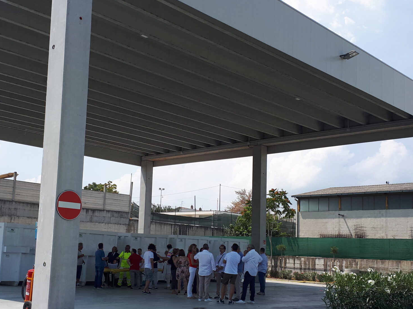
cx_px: 200
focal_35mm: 47
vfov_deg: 30.8
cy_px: 176
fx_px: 561
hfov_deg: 40.4
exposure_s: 1/1605
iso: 40
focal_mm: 3.6
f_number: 1.9
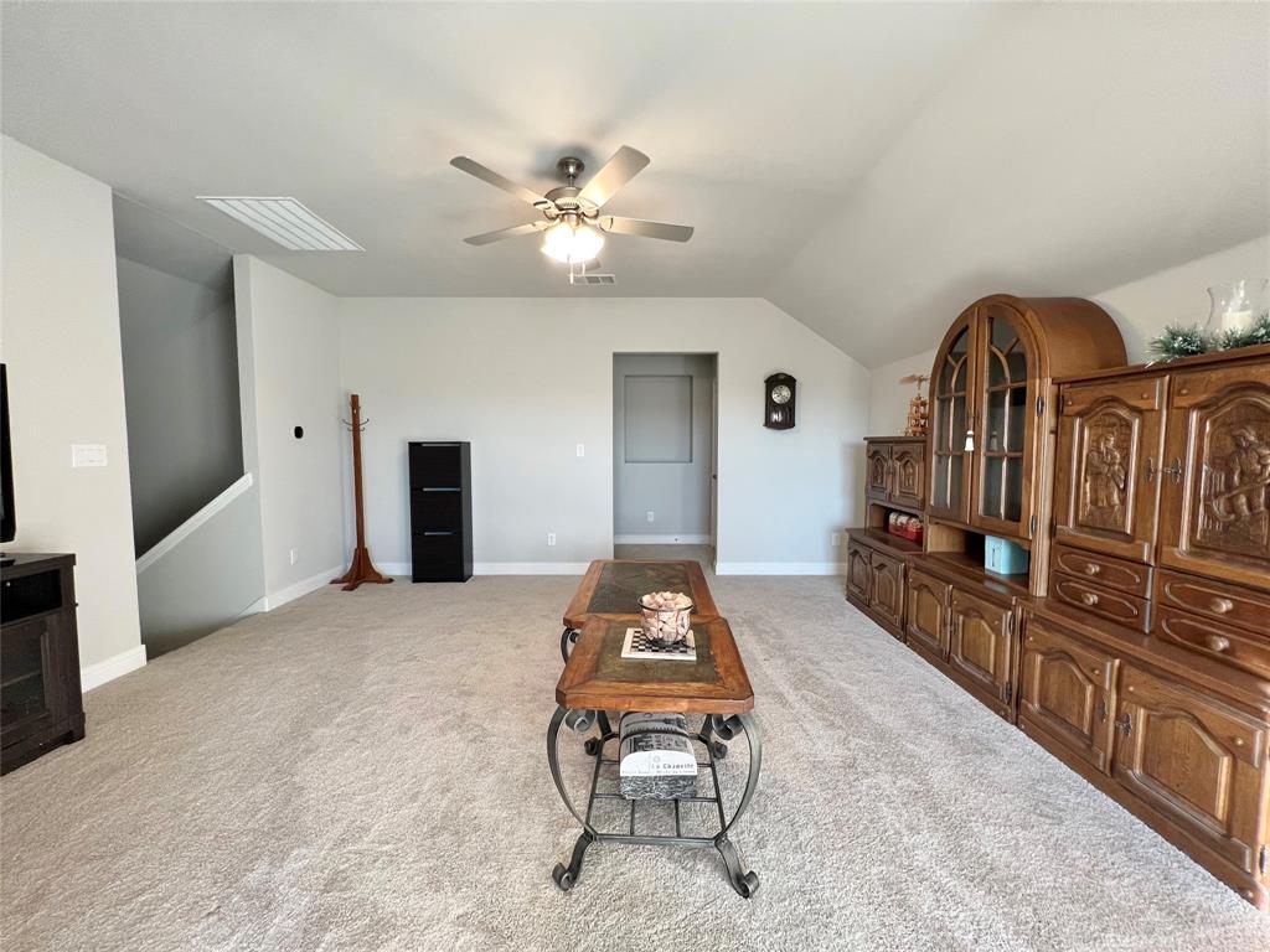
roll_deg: +0.3
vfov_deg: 89.9
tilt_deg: -4.6
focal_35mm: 13
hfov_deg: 106.2
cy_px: 476
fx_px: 477
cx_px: 635
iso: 200
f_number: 1.8
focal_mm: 1.57
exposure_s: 1/120
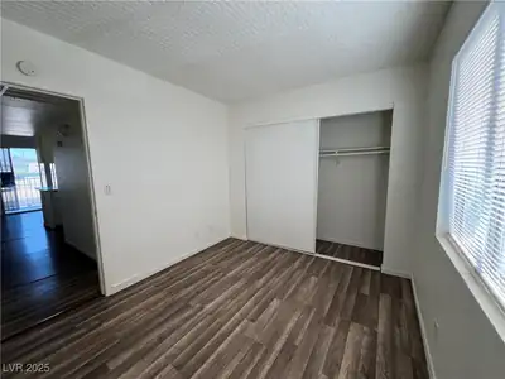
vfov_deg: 89.9
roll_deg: +0.8
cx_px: 252
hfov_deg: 106.2
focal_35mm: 13
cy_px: 190
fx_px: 190
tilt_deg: -7.7
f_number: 1.8
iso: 32
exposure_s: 1/160
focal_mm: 1.57
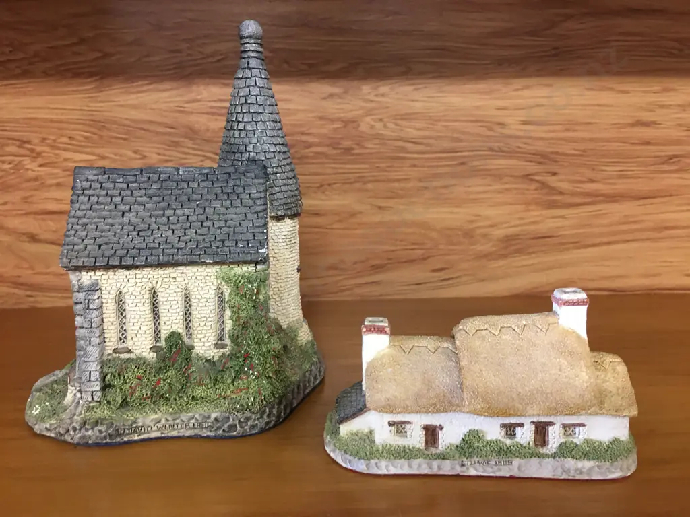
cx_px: 345
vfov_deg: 48.2
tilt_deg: -9.2
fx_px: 578
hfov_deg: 61.7
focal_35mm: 29
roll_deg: -0.1
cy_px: 258
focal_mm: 4.15
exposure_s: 1/17
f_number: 2.2
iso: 80
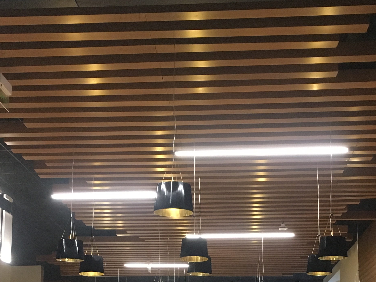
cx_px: 197
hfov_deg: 30.7
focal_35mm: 63
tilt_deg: +8.5
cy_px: 284
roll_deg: -0.6
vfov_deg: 22.4
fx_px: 684
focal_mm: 4.15
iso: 200
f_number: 2.2
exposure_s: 1/17
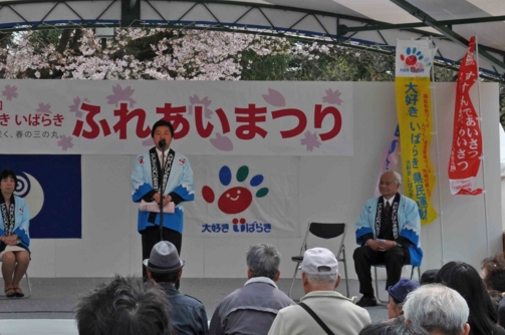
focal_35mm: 105
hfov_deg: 19.4
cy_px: 70
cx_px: 134
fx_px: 1471
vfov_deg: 12.9
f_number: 13
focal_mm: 44
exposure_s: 1/160
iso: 200
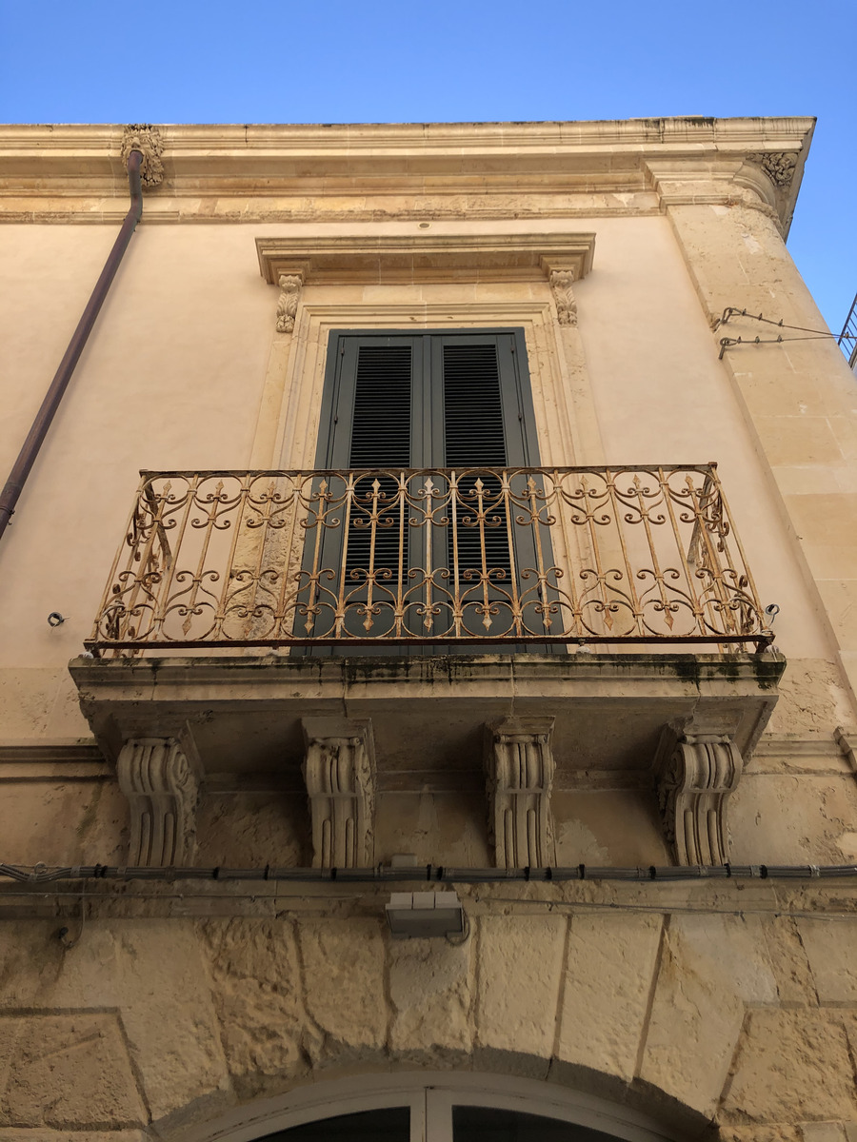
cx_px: 428
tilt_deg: +43.6
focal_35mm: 28
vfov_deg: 63.4
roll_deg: +2.0
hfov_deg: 49.7
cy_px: 571
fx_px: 924
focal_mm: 4
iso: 20
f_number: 1.8
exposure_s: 1/571
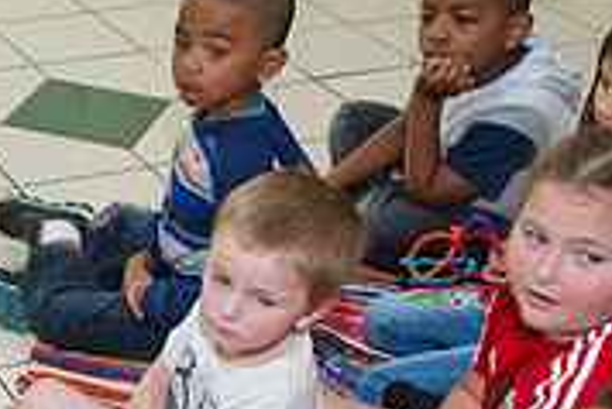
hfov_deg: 23.4
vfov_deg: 17.1
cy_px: 426
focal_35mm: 78
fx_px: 1327
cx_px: -148
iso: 1250
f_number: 5.6
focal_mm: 24
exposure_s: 1/250
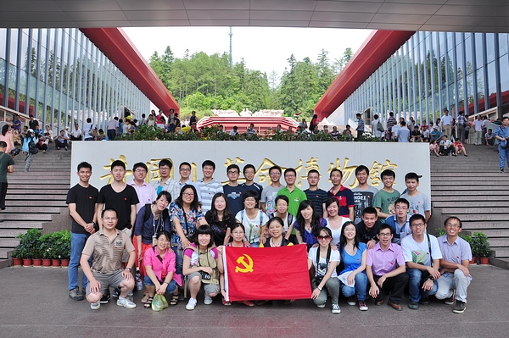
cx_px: 254
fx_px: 381
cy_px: 169
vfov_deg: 47.9
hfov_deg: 67.4
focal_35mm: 27
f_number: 8
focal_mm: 18
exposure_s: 1/160
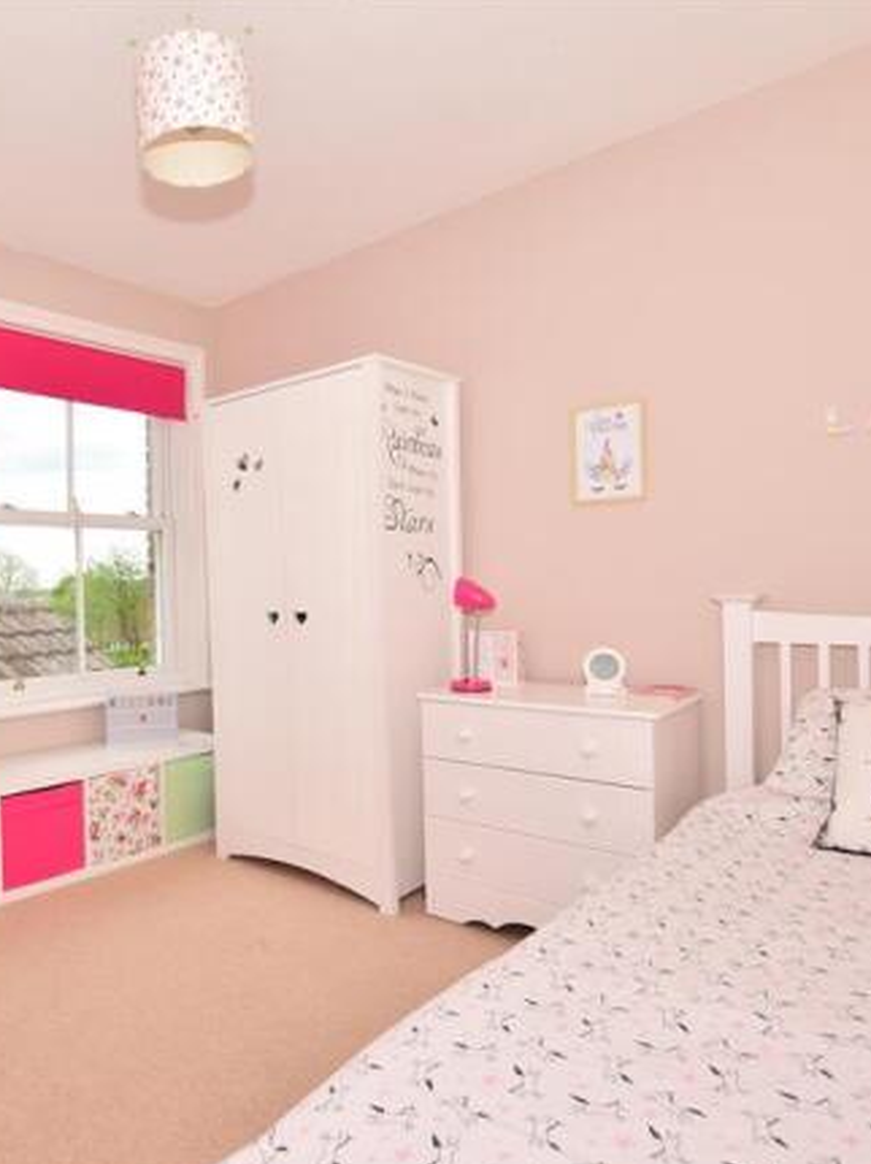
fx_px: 739
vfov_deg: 76.4
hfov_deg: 58.6
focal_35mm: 22
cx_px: 243
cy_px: 583
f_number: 8
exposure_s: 1/200
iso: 200
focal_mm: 10
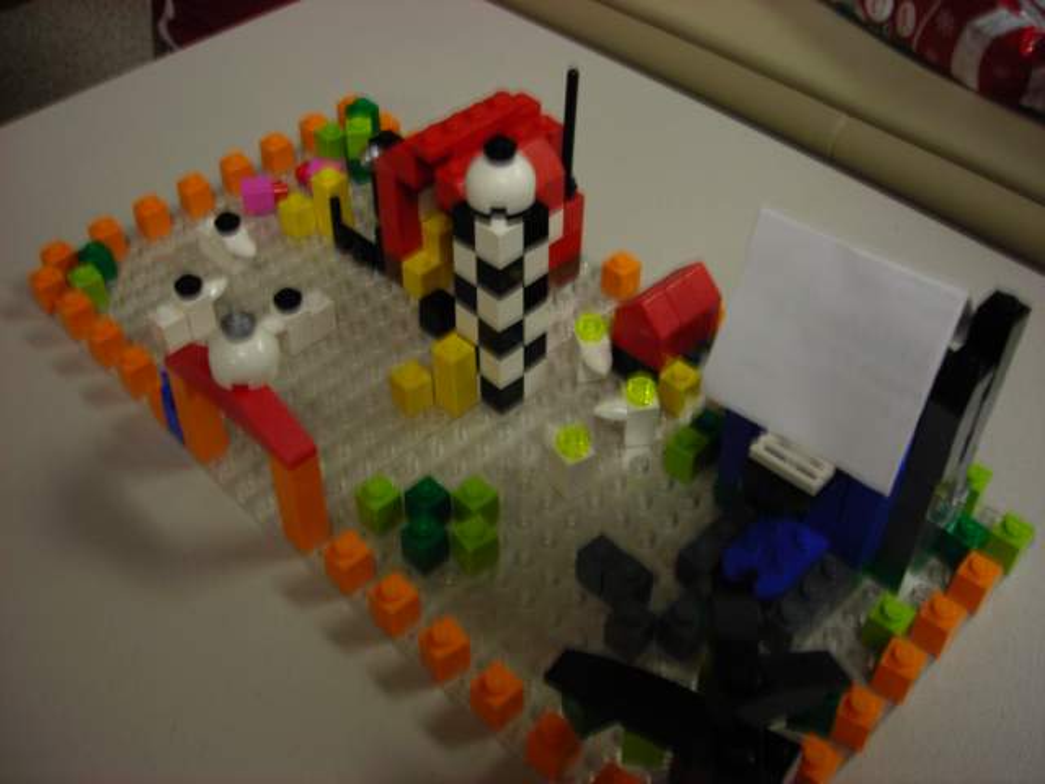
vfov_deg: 37.7
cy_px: 392
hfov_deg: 49.0
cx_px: 522
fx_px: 1147
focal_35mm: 38
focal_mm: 6.3
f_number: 3.2
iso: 50
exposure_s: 1/9
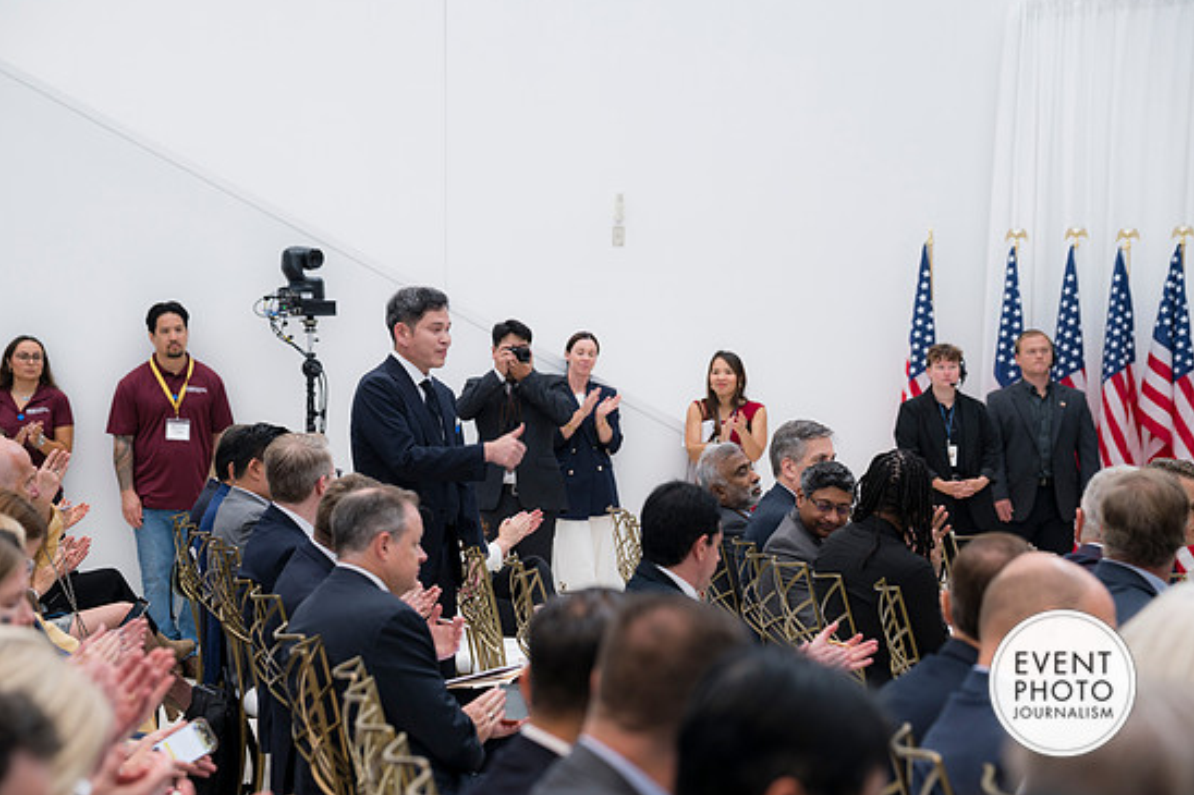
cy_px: 406
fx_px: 2984
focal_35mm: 90
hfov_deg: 22.6
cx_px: 577
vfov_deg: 15.2
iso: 140
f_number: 4
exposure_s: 1/160
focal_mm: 85
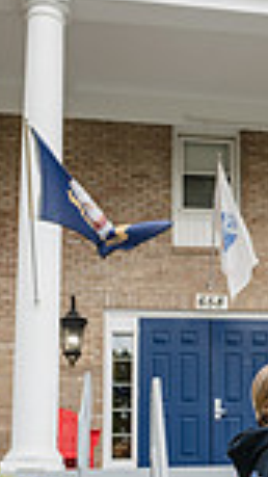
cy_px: 377
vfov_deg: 26.1
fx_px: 1011
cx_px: 396
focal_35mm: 80
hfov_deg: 14.2
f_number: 4
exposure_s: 1/500
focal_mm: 26
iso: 320
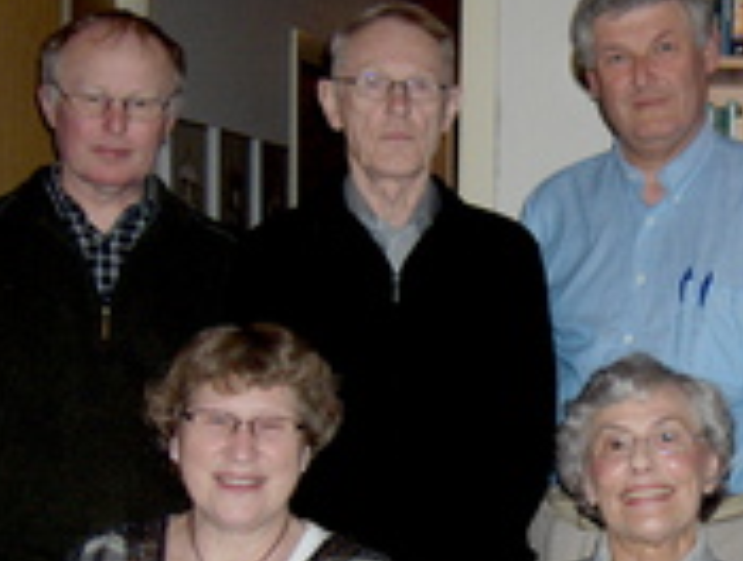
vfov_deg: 16.5
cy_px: 487
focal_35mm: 89
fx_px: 1914
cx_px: 739
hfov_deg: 21.2
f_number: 2.8
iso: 100
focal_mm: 8
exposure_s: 1/60
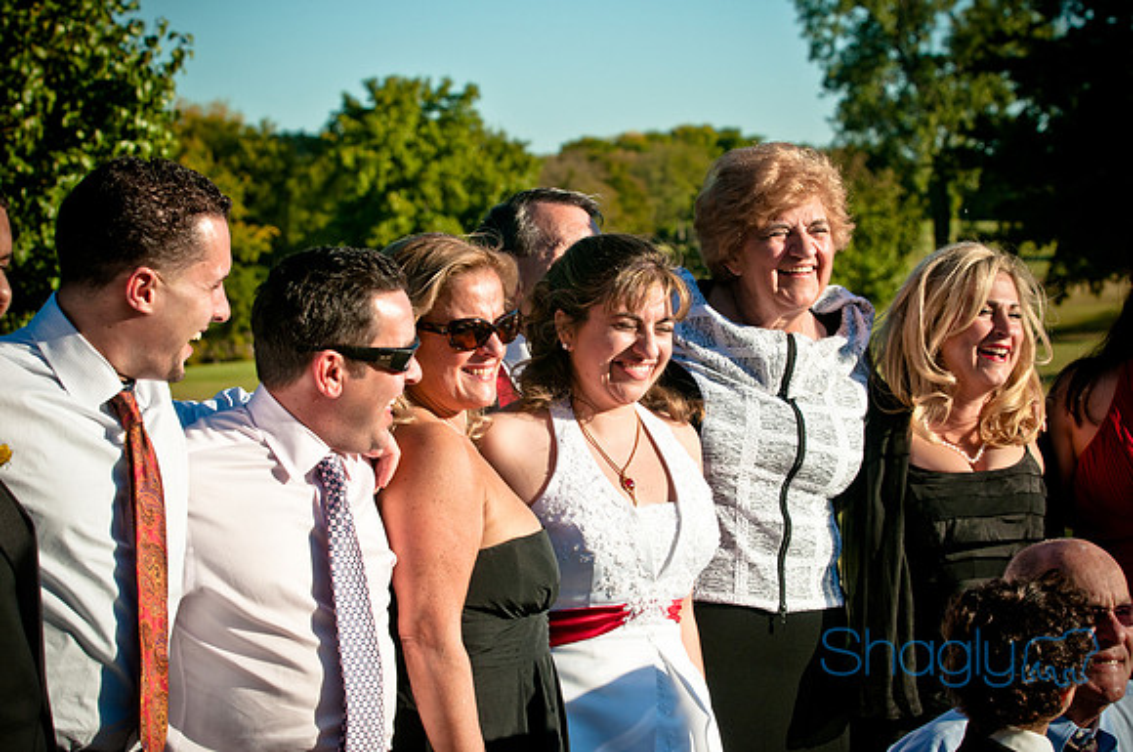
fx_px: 3771
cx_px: 566
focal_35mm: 120
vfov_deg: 11.4
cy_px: 376
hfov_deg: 17.1
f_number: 7.1
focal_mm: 80
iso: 200
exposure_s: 1/640
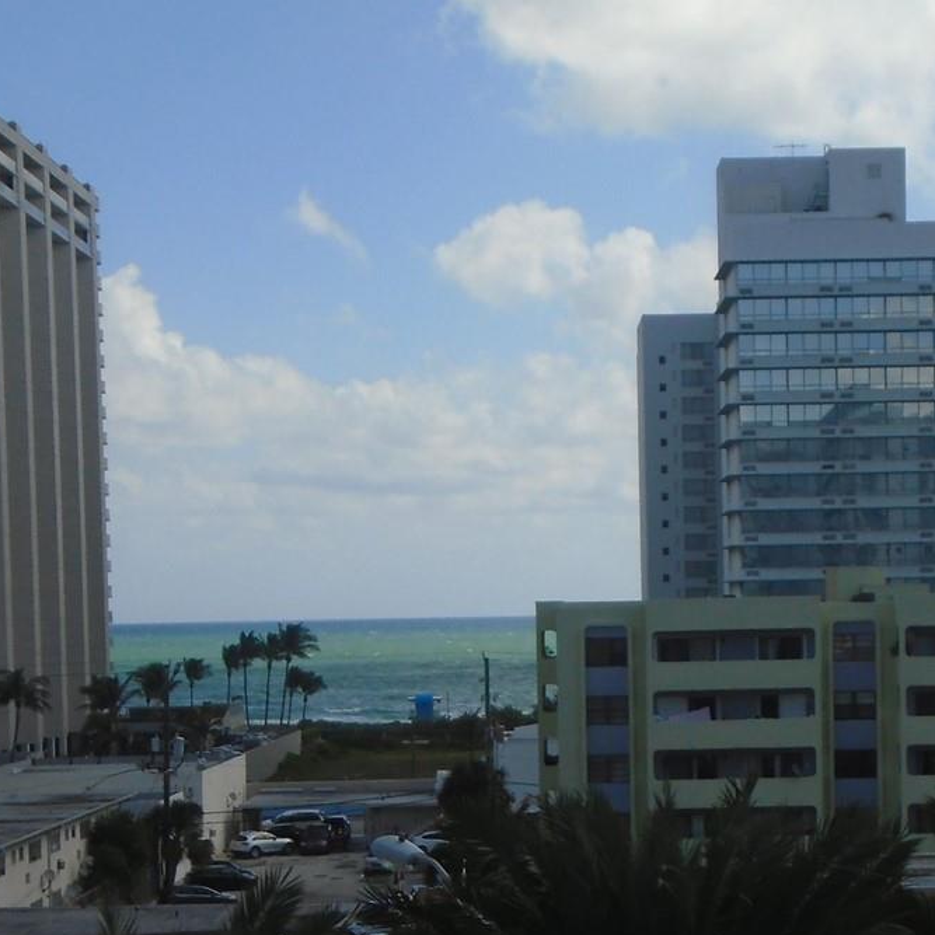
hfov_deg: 19.4
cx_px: 635
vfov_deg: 19.4
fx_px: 2720
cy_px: 718
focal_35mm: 89
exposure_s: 1/1250
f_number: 4.1
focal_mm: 7.4
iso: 100
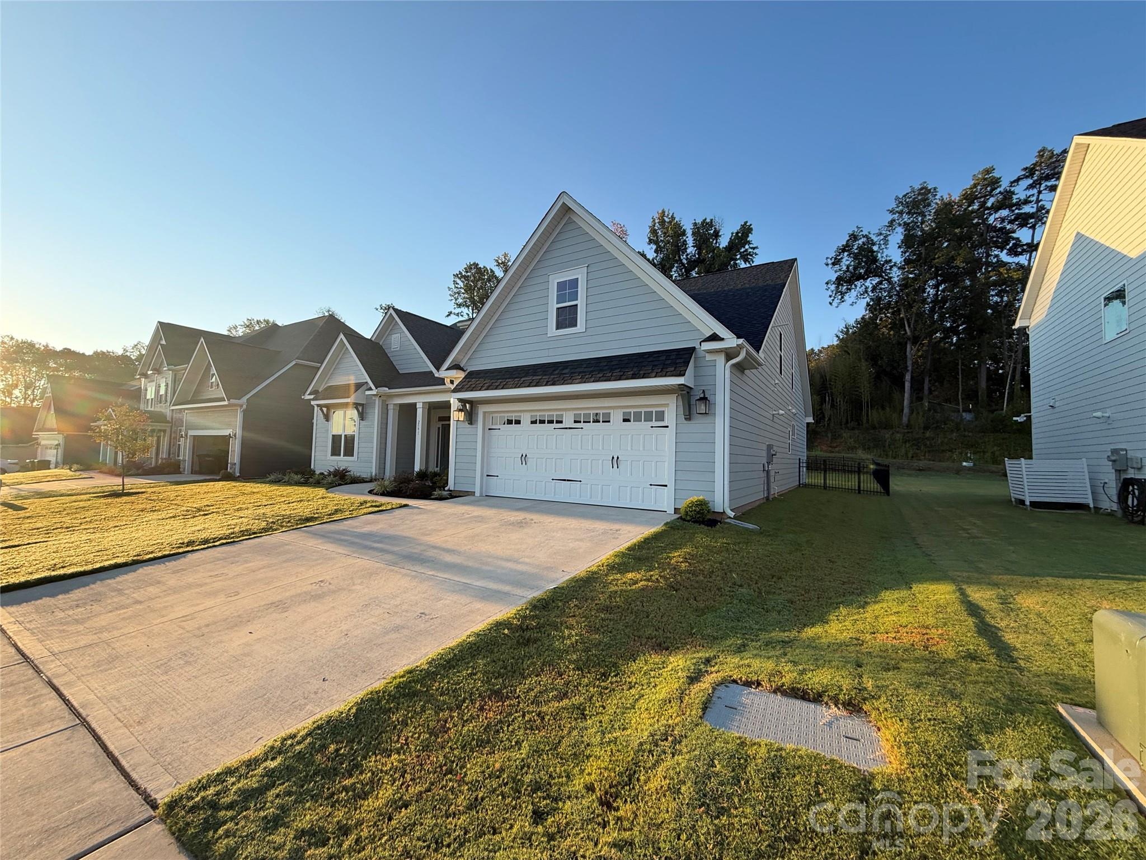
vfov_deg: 85.7
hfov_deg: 102.1
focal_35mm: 14
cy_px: 430
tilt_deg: +4.8
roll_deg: -1.5
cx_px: 573
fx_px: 463
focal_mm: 2.22
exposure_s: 1/214
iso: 50
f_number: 2.2
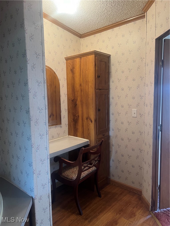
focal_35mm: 26
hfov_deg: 53.1
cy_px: 113
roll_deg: +1.6
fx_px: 170
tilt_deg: -4.6
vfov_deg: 67.3
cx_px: 85
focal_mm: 5.7
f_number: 1.5
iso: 250
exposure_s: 1/60
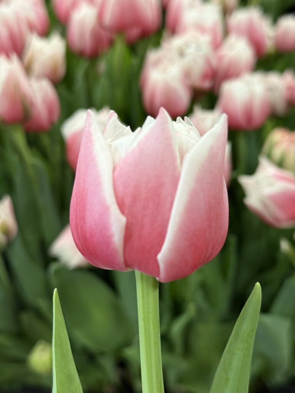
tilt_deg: -38.2
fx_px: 545
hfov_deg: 30.3
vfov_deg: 39.7
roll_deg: -3.1
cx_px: 148
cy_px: 196
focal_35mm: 48
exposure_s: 1/33
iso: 200
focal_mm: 6.76
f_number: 1.78
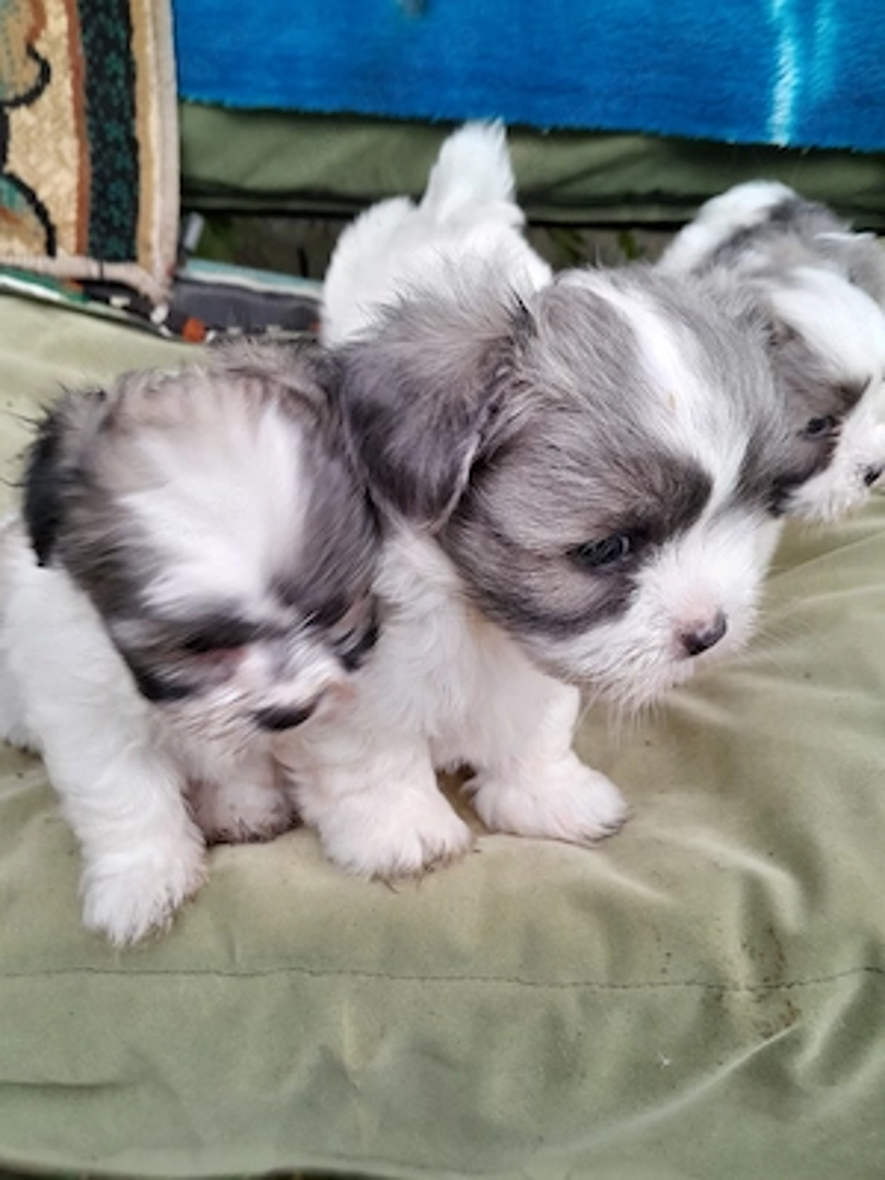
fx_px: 886
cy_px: 590
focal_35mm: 26
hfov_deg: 53.1
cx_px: 442
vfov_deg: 67.3
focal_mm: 3.98
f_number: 1.8
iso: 80
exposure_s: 1/50
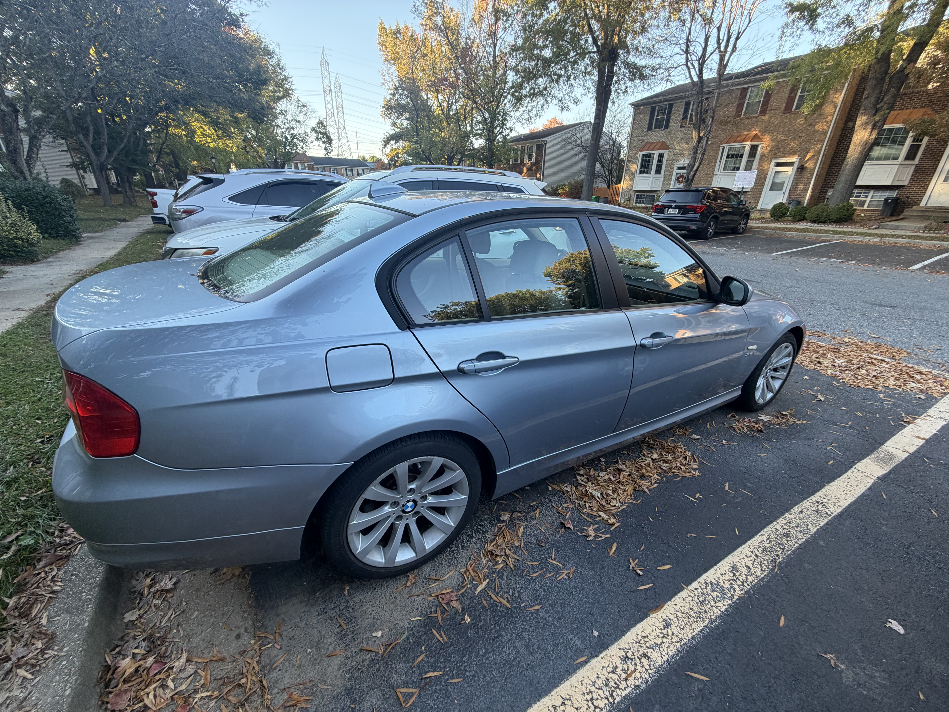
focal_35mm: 14
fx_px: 384
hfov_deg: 102.1
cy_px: 356
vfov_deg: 85.7
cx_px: 474
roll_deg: -1.1
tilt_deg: -24.6
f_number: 2.2
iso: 80
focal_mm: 2.22
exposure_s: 1/121
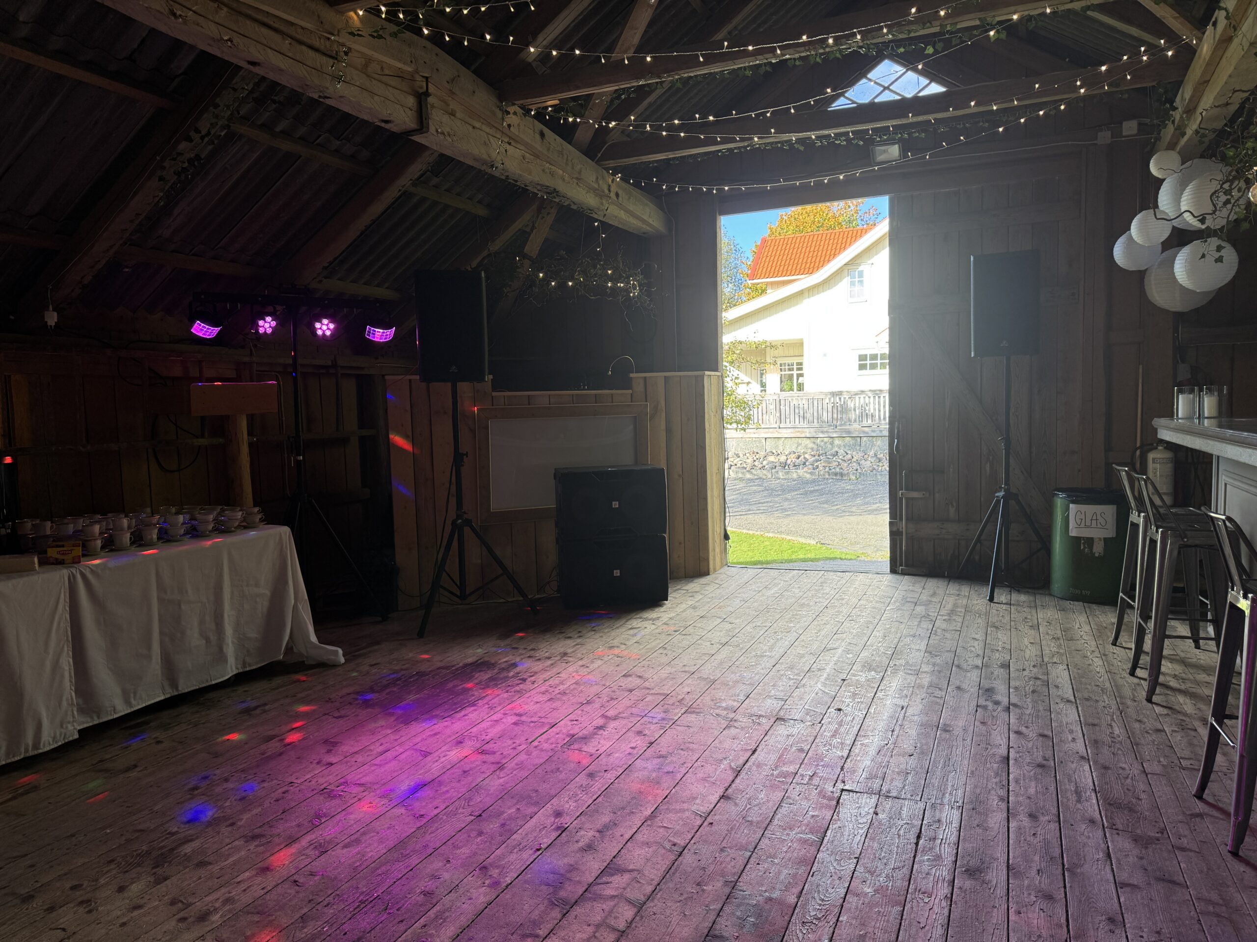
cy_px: 471
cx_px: 628
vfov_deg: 56.8
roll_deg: +2.4
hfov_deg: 71.6
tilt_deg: -2.7
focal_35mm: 24
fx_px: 872
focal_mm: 6.76
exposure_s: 1/304
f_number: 1.78
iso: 80
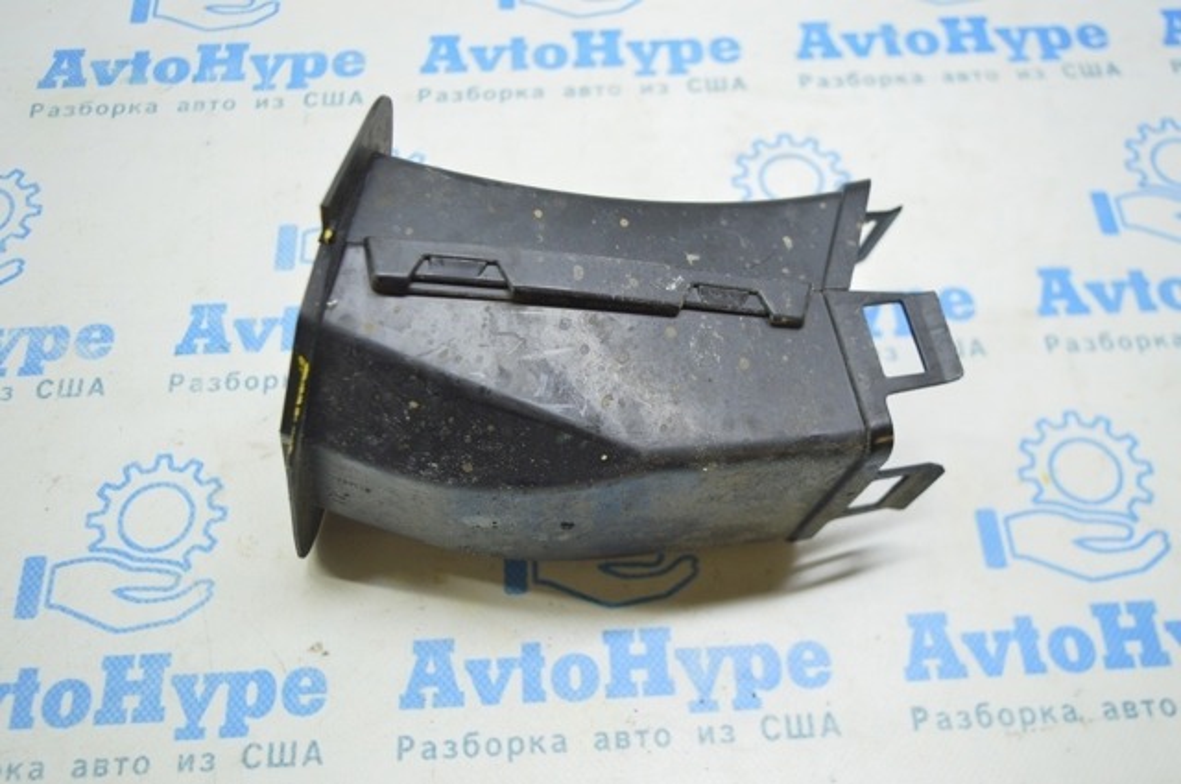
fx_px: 1179
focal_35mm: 36
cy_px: 392
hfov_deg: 53.2
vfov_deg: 36.8
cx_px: 590
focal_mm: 24
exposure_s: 1/40
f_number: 4
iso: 400
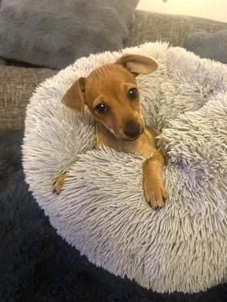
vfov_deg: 69.4
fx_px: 219
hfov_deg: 54.9
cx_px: 115
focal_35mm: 25
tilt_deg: -32.3
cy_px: 155
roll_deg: -7.2
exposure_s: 1/25
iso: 800
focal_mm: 6.76
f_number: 1.78
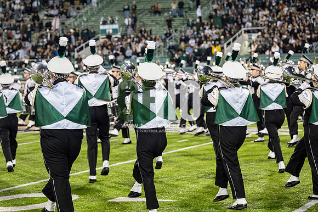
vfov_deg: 13.0
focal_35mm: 105
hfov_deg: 19.5
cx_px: 159
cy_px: 106
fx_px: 927
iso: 640
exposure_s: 1/500
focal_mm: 70
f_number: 2.8
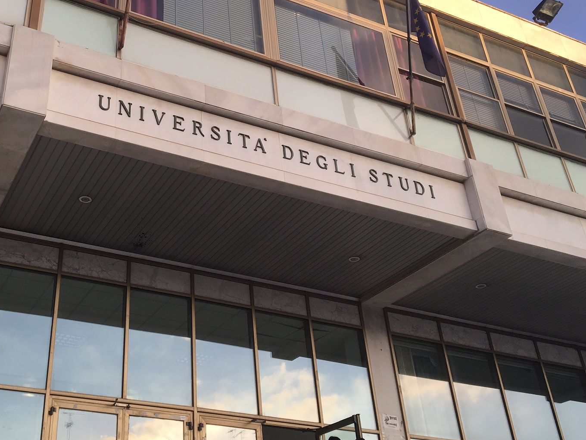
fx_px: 728
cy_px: 167
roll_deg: +0.6
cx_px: 183
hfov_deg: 43.1
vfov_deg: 33.4
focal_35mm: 43
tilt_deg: +32.7
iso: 25
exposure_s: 1/351
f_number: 2.2
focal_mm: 4.15
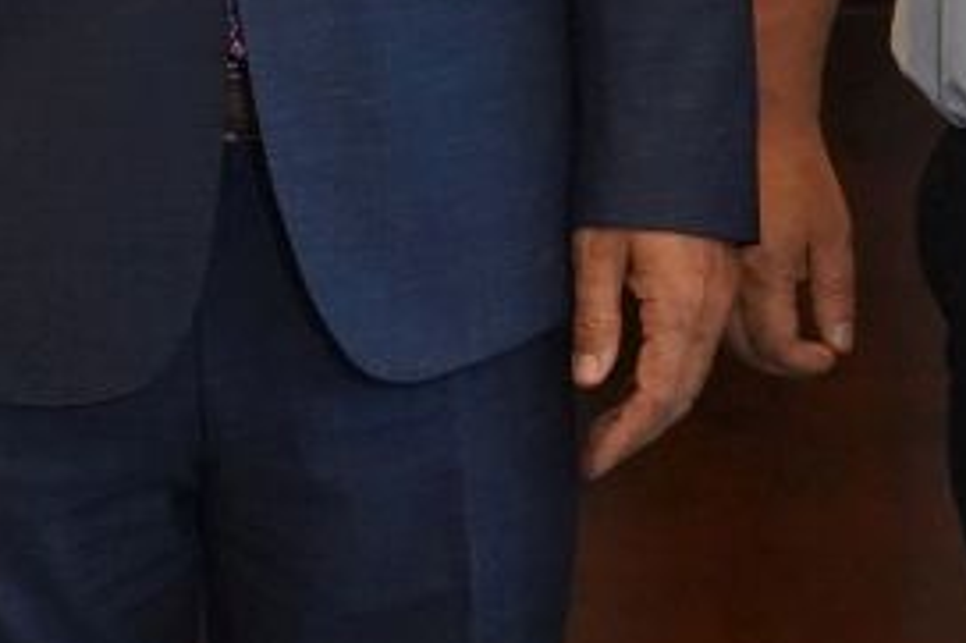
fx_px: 6355
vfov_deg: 5.7
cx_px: -128
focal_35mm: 237
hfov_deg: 8.6
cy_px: -426
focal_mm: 43
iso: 5000
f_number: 3.5
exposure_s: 1/200
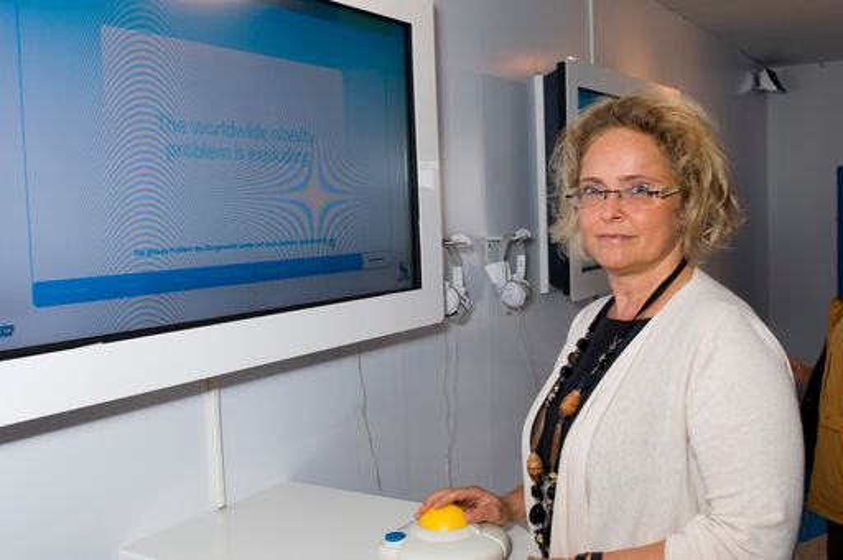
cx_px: 422
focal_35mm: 36
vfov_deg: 36.8
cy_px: 280
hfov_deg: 53.2
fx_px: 842
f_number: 6.3
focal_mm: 24
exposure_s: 1/50
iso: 200
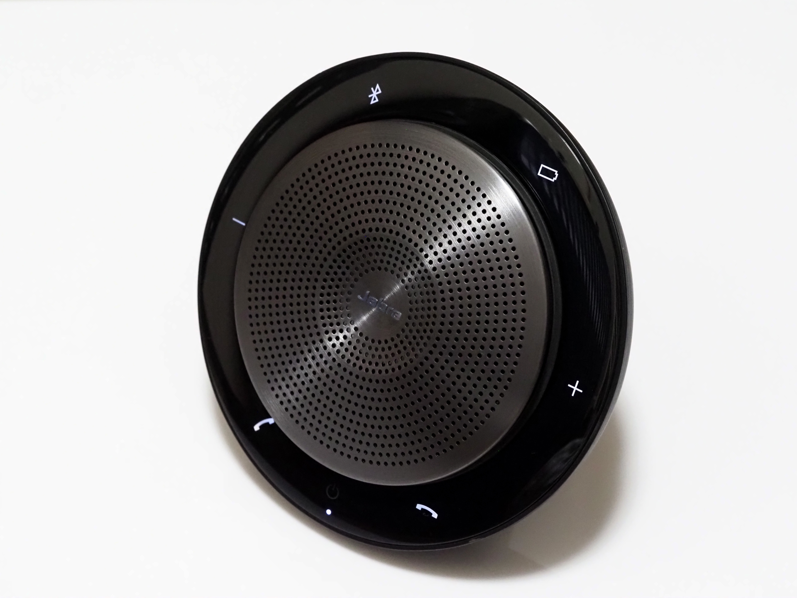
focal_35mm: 120
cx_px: 398
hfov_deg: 16.4
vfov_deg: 12.3
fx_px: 2763
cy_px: 299
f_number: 5.6
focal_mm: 60
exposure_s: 1/60
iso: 6400
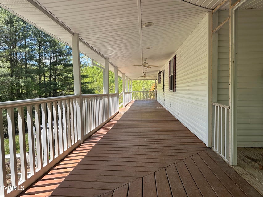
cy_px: 98
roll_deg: +0.9
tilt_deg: -3.7
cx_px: 132
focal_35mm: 24
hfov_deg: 71.6
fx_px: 182
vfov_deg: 56.8
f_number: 1.78
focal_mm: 6.86
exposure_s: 1/1212
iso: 80
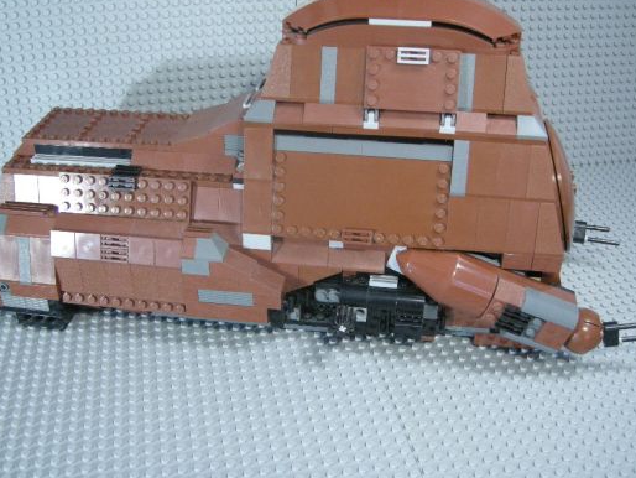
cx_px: 312
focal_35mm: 42
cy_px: 224
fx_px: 772
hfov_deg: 44.8
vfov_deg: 34.4
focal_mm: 7.5
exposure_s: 1/20.6
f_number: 2.7
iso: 400
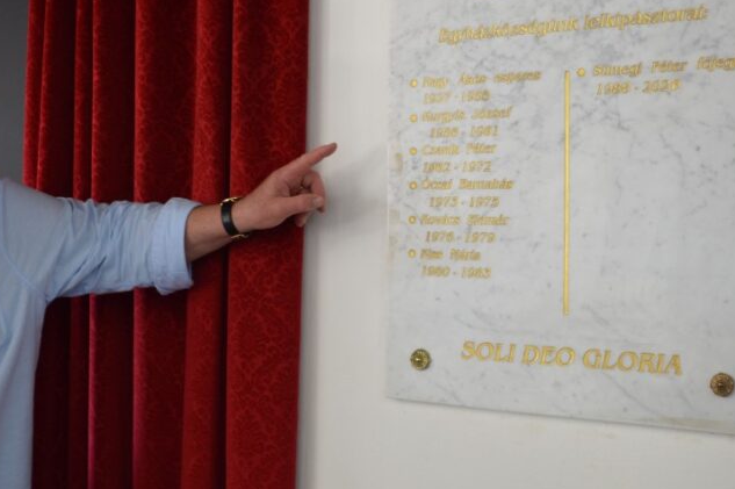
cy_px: 184
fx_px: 1139
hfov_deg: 35.6
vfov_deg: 24.2
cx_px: 287
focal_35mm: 56
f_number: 3.8
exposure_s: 1/15
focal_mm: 23
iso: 400
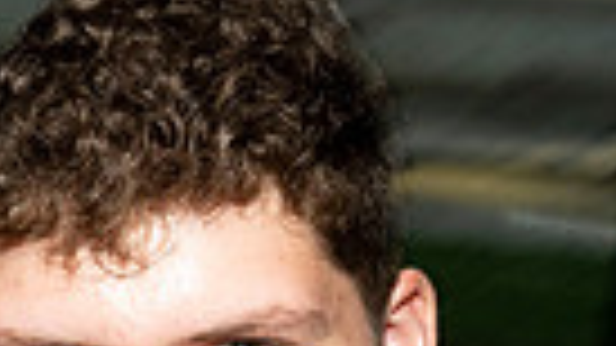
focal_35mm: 172
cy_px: 764
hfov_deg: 11.6
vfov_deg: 6.8
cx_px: -497
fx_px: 2809
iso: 400
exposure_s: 1/100
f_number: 7.1
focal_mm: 33
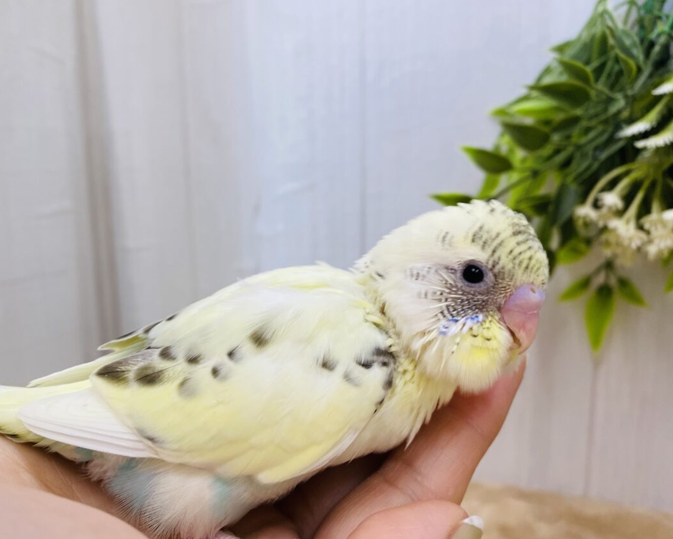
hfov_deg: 62.0
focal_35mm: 28
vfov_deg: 51.5
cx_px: 291
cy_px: 275
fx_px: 558
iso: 80
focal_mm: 4.25
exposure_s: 1/100
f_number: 1.8
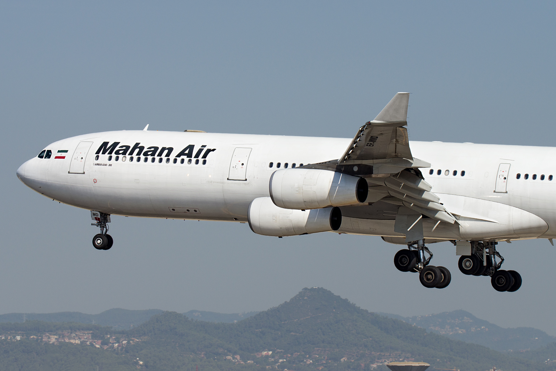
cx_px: 278
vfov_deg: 6.1
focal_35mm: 225
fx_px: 3475
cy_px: 186
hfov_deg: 9.1
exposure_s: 1/2000
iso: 200
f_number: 8
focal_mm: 150
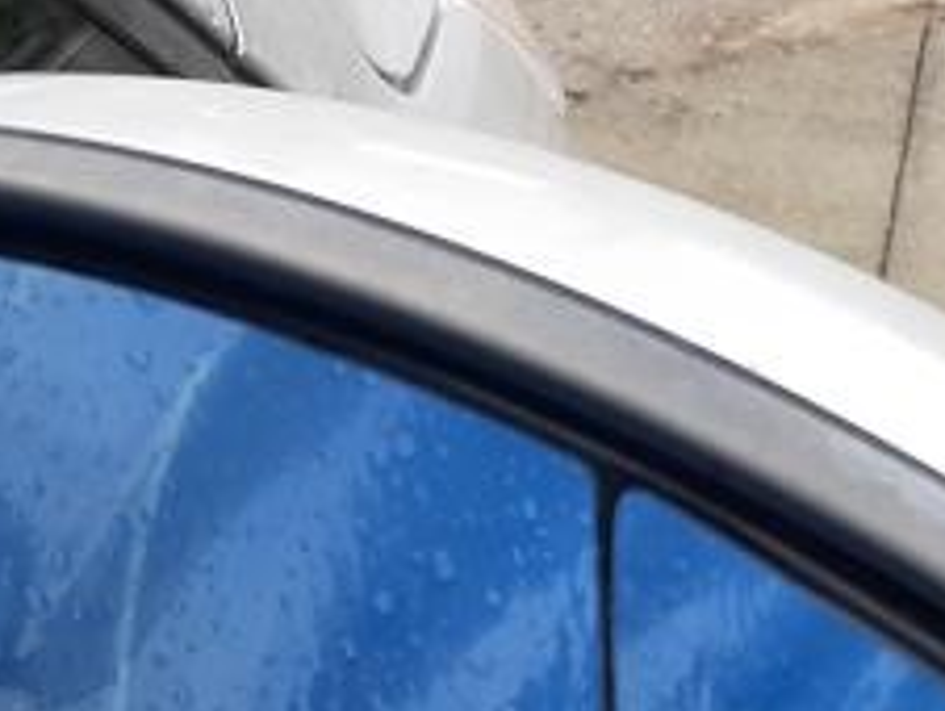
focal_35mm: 92
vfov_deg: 15.7
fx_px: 2514
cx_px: 715
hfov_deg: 21.1
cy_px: 770
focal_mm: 3.93
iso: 40
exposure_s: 1/571
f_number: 1.7
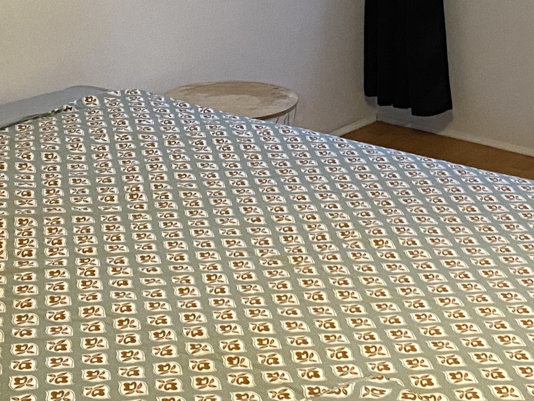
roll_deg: -0.3
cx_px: 285
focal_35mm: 93
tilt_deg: -11.1
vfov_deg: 15.5
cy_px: -19
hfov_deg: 21.1
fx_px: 1435
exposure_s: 1/33
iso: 500
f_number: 1.8
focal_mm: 4.25
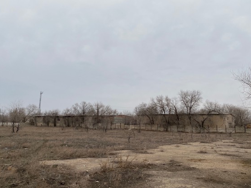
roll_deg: -0.9
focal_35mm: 30
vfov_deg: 46.8
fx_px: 217
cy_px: 93
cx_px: 136
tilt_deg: +8.5
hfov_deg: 59.9
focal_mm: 4.25
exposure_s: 1/571
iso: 32
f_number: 1.8
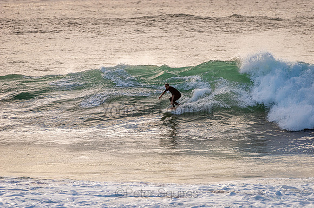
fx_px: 4362
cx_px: 157
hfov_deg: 4.1
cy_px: 104
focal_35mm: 501
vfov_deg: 2.7
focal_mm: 500
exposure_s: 1/2000
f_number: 5.6
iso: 200
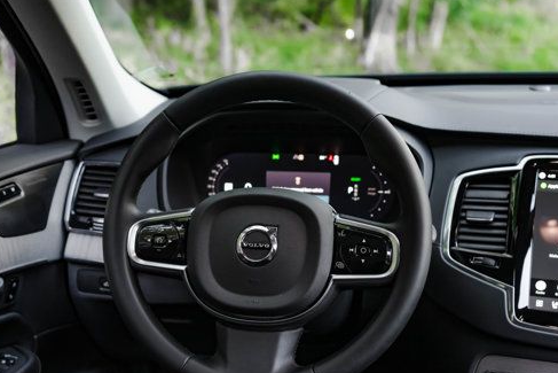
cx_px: 260
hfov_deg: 42.7
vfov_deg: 29.1
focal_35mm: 46
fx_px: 713
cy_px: 238
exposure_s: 1/320
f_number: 3.5
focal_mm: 35
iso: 3200
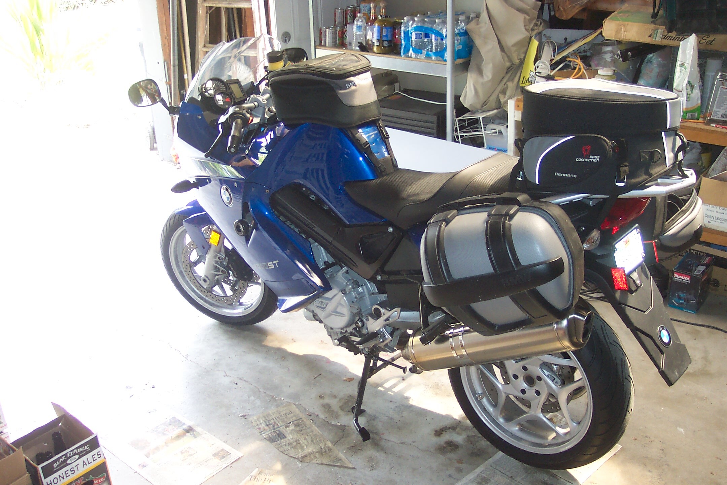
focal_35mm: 38
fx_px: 767
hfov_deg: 50.7
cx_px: 364
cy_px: 242
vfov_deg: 35.1
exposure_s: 1/30
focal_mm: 8
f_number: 2.8
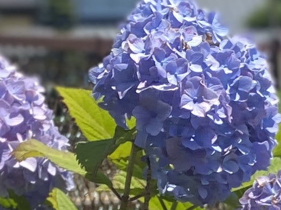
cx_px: 235
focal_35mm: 204
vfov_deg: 7.1
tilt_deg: -6.3
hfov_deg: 9.7
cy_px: 337
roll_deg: +0.6
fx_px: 1655
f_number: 1.8
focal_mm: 4.25
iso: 32
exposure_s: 1/2268
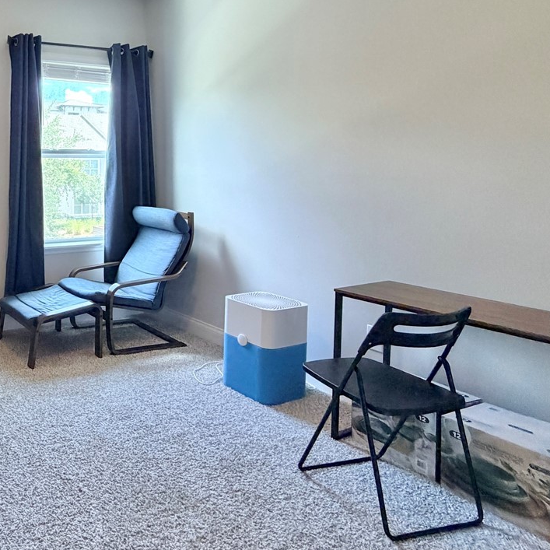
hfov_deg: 48.8
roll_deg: -0.2
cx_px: 20
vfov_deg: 56.3
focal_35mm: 28
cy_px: 191
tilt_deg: -1.7
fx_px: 503
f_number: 2.2
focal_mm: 2.22
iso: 320
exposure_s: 1/80
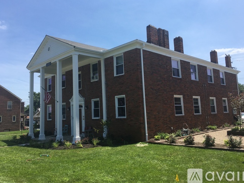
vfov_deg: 46.8
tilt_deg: +9.0
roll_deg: +2.6
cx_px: 122
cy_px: 89
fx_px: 211
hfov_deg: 60.0
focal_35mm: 30
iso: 25
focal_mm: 4.15
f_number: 2.2
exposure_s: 1/1326
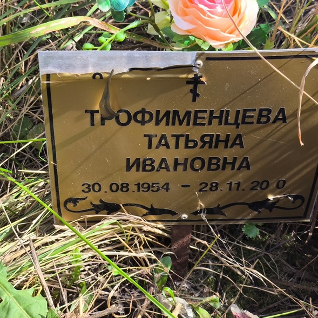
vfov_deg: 28.6
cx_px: 142
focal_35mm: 60
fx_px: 624
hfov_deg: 28.6
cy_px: 161
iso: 50
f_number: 1.7
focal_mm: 4.71
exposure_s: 1/427
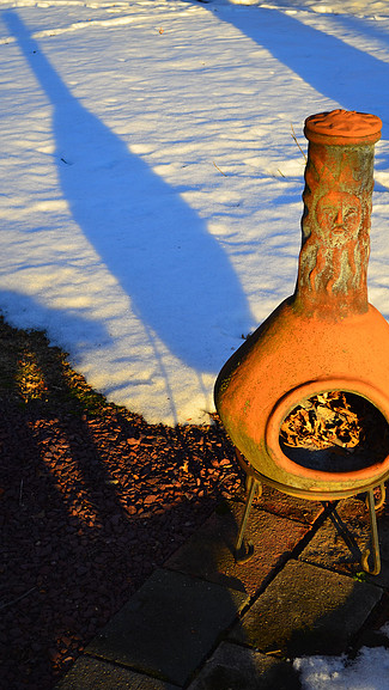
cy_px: 346
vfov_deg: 33.3
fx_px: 1154
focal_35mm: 63
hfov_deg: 19.1
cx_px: 211
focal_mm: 40
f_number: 5.6
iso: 100
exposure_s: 1/125
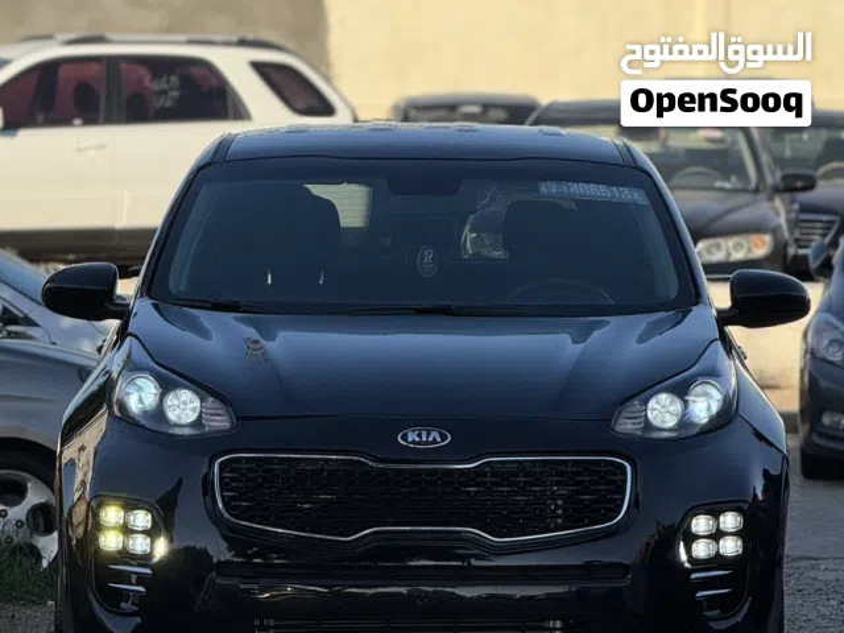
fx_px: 2926
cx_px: 422
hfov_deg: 16.4
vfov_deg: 12.3
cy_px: 316
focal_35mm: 120
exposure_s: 1/1650
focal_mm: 15.66
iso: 50
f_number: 2.8
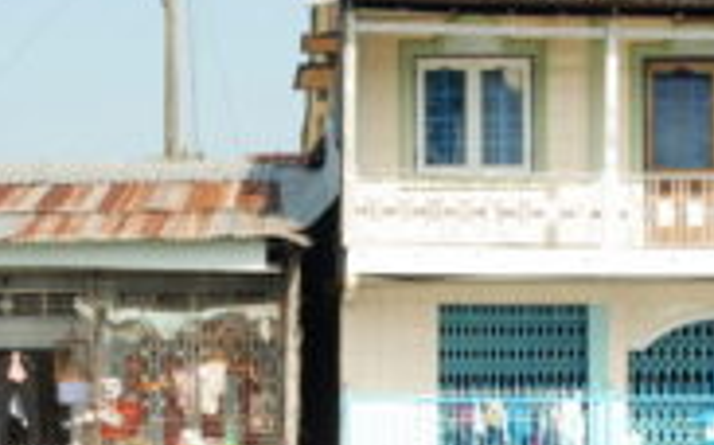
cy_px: 474
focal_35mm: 184
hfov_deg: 11.4
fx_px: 3577
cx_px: 390
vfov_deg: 7.1
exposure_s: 1/500
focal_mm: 44
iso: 500
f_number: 11
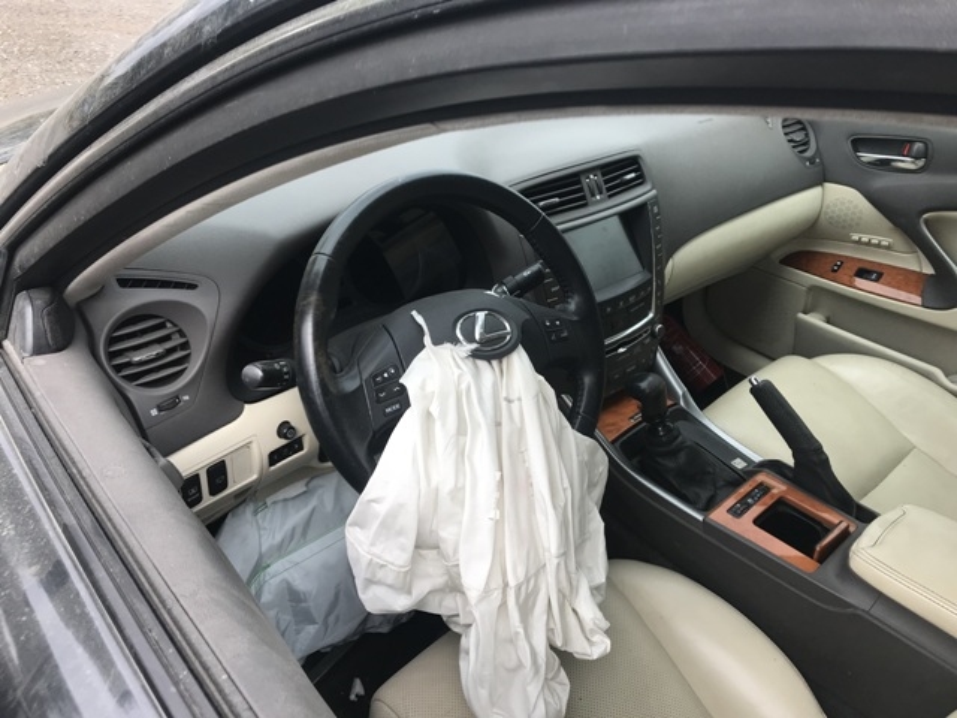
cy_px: 359
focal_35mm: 28
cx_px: 478
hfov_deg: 63.4
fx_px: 774
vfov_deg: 49.7
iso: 20
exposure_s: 1/584
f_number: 1.8
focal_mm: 3.99
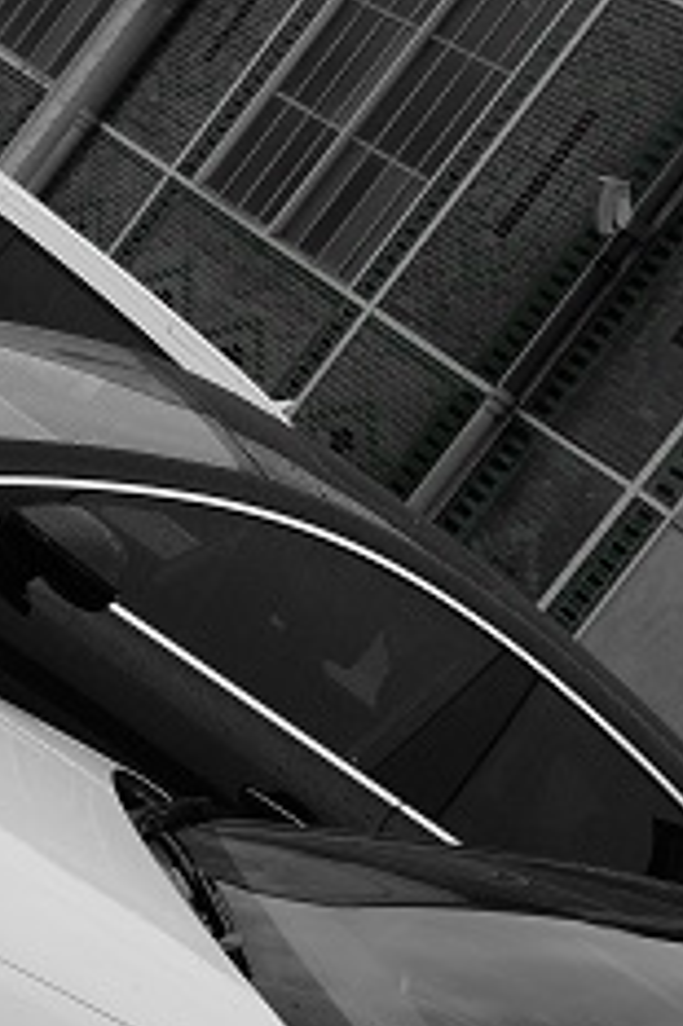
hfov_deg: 9.7
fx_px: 3953
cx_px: -154
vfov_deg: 14.8
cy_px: 517
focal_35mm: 139
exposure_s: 1/60
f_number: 8
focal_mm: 27
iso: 100
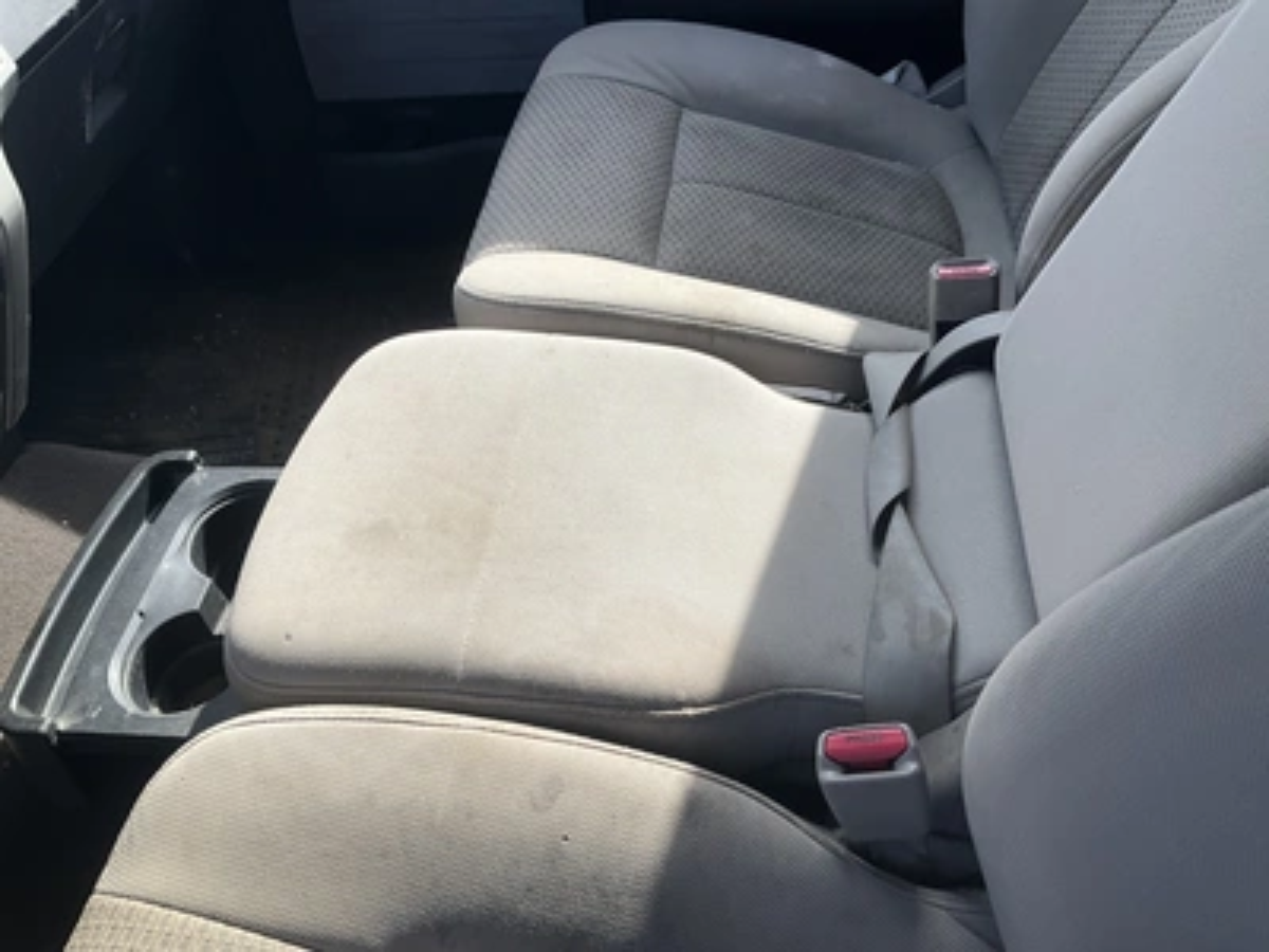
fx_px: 1063
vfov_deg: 48.2
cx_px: 634
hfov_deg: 61.7
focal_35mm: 29
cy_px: 476
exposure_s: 1/454
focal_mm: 3
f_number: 1.8
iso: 25
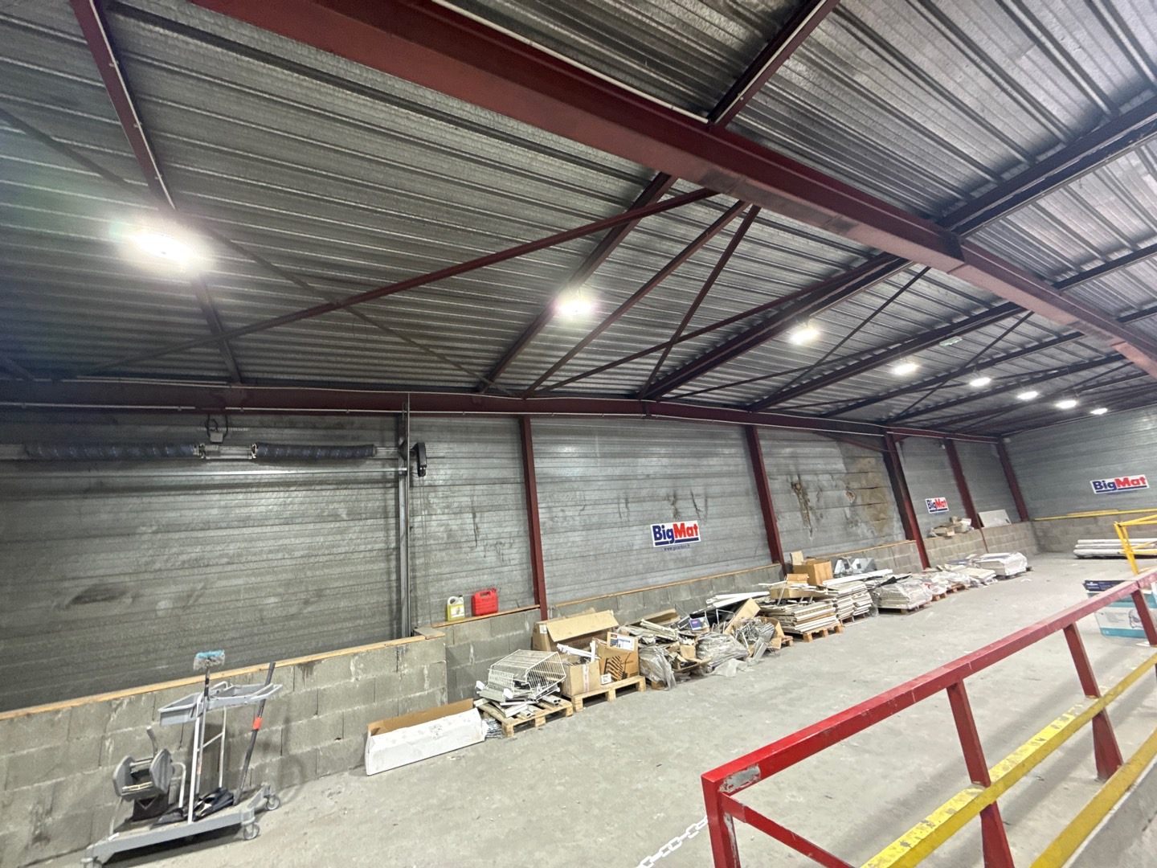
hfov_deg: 102.1
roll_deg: +7.3
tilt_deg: +15.1
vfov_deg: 85.7
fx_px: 468
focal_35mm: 14
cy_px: 434
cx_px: 578
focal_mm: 2.22
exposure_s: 1/100
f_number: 2.2
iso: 320
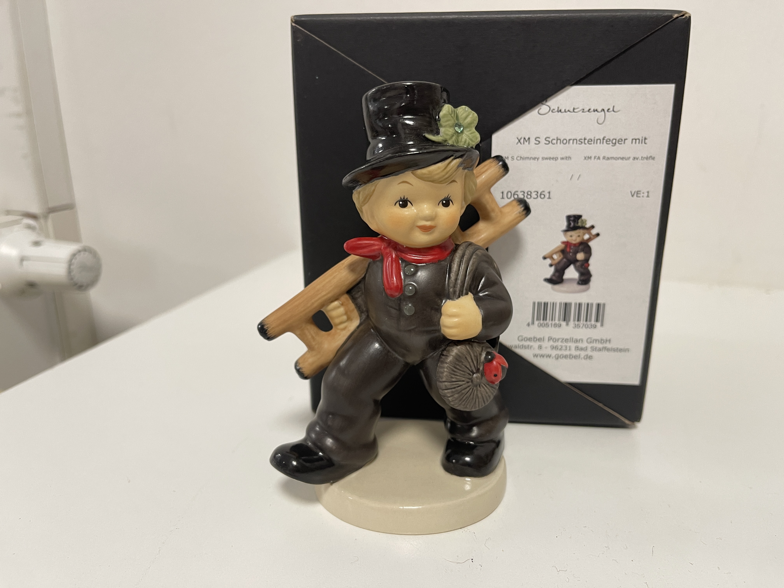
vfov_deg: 54.9
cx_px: 392
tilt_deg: -18.1
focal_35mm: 25
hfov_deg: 69.4
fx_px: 566
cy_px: 294
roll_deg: -0.6
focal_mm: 5.1
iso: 125
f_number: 1.6
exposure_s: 1/50
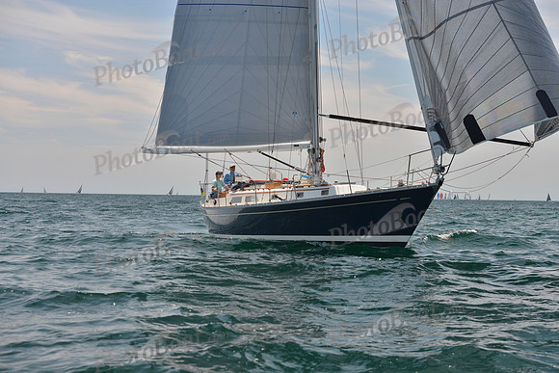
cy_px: 186
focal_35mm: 70
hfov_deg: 28.8
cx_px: 280
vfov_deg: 19.5
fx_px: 1087
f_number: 7.1
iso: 400
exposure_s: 1/800
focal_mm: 70
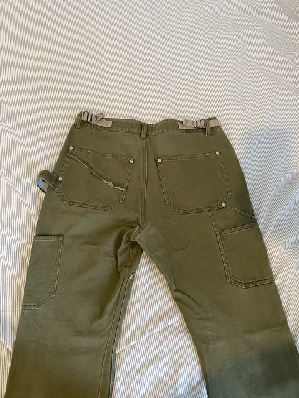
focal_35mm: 26
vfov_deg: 67.3
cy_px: 199
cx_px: 150
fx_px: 299
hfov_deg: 53.1
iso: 320
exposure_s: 1/60
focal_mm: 4.2
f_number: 1.6
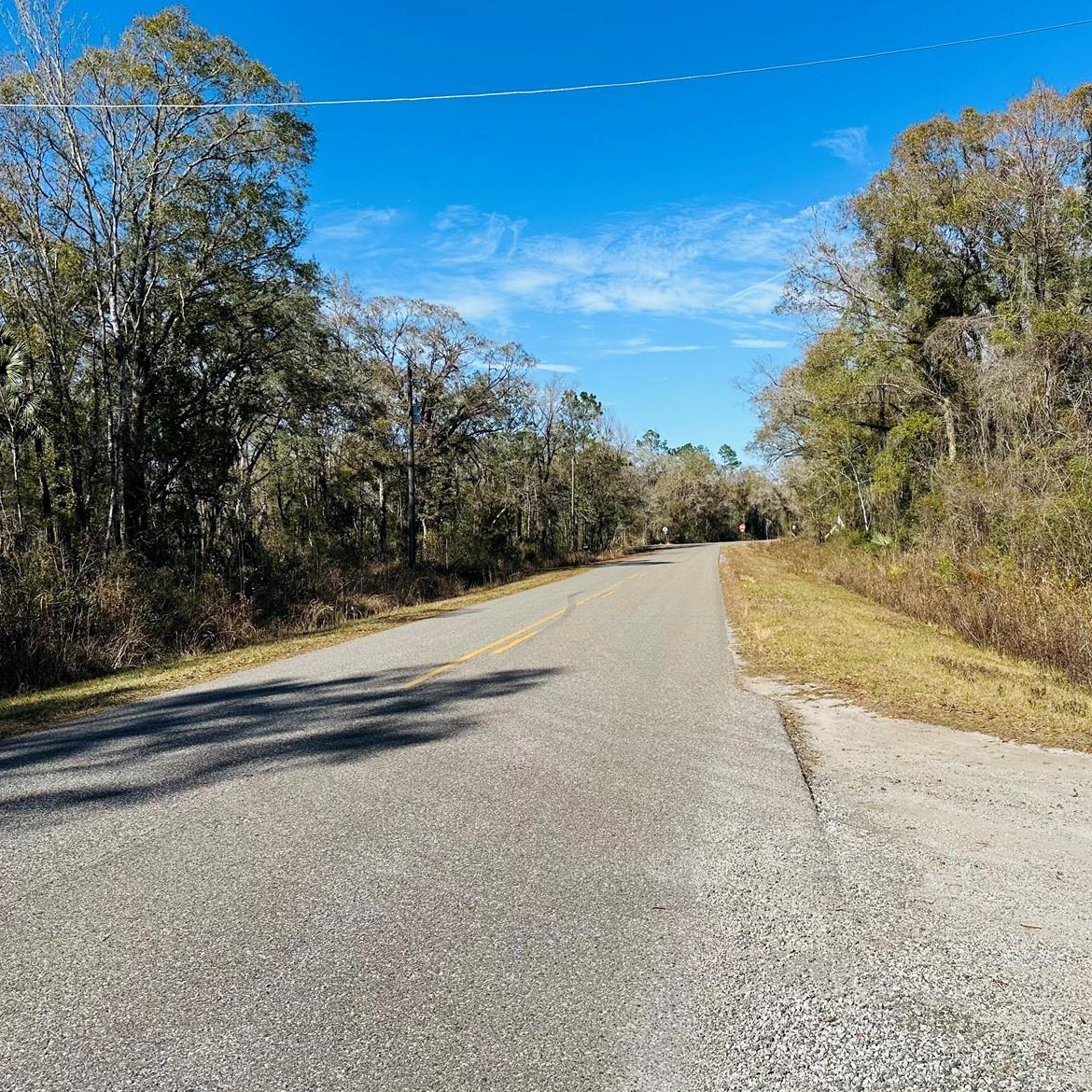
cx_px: 690
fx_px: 1035
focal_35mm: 29
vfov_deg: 55.6
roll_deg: +1.8
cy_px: 539
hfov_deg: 54.9
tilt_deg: +1.6
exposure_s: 1/4762
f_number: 1.78
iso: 80
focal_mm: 6.86
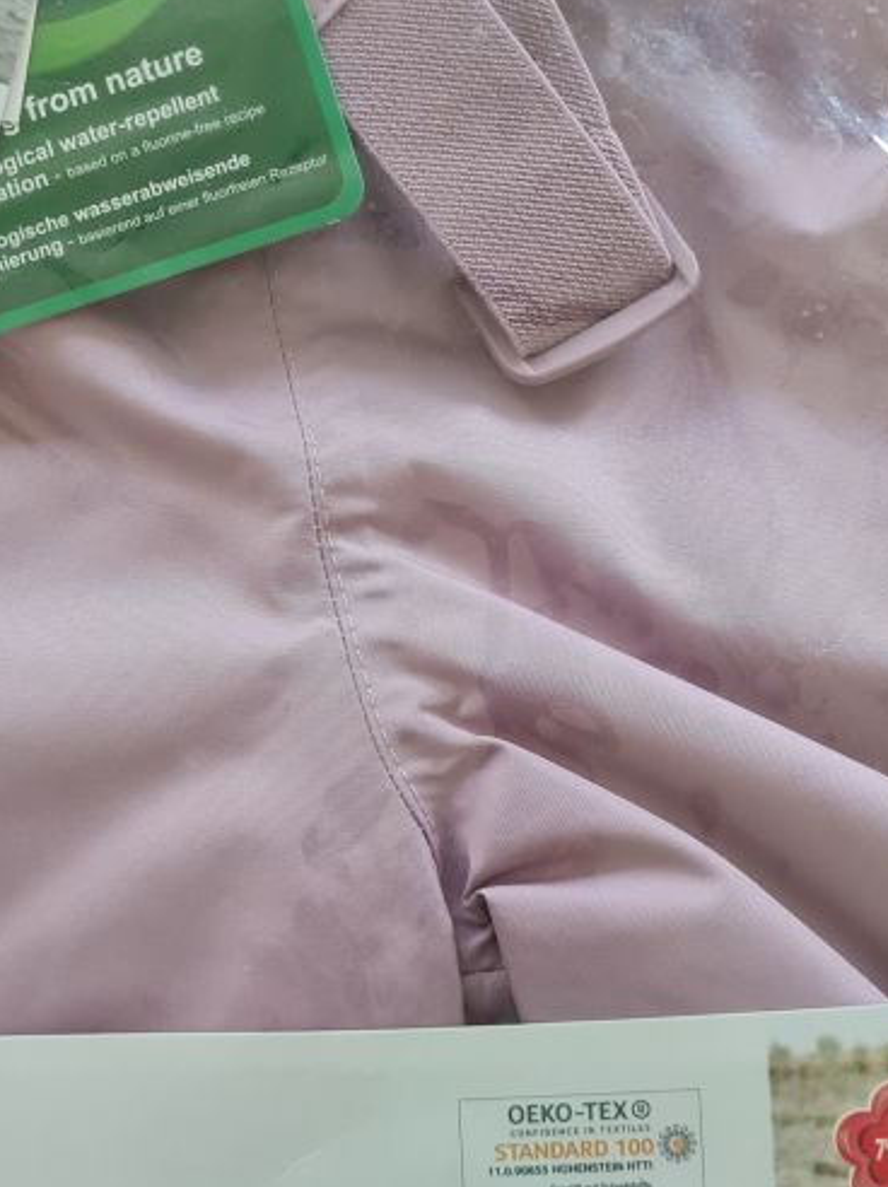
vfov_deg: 30.2
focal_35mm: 64
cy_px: 437
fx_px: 2193
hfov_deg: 22.9
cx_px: 431
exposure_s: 1/50
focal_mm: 5.4
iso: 200
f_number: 1.8
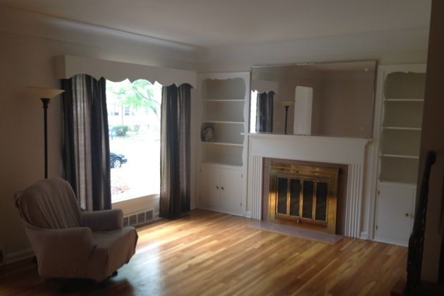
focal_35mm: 37
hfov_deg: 51.9
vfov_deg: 35.9
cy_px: 166
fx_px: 456
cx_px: 221
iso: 64
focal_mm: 4.28
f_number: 2.4
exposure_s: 1/30
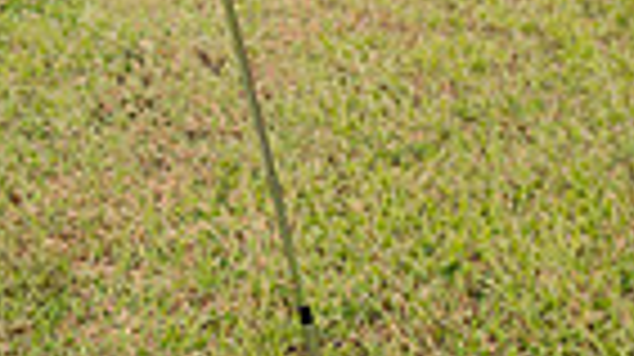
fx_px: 1965
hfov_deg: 17.9
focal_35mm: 117
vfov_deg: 9.2
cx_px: 18
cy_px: -518
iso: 100
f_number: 2.8
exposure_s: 1/1000
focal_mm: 35
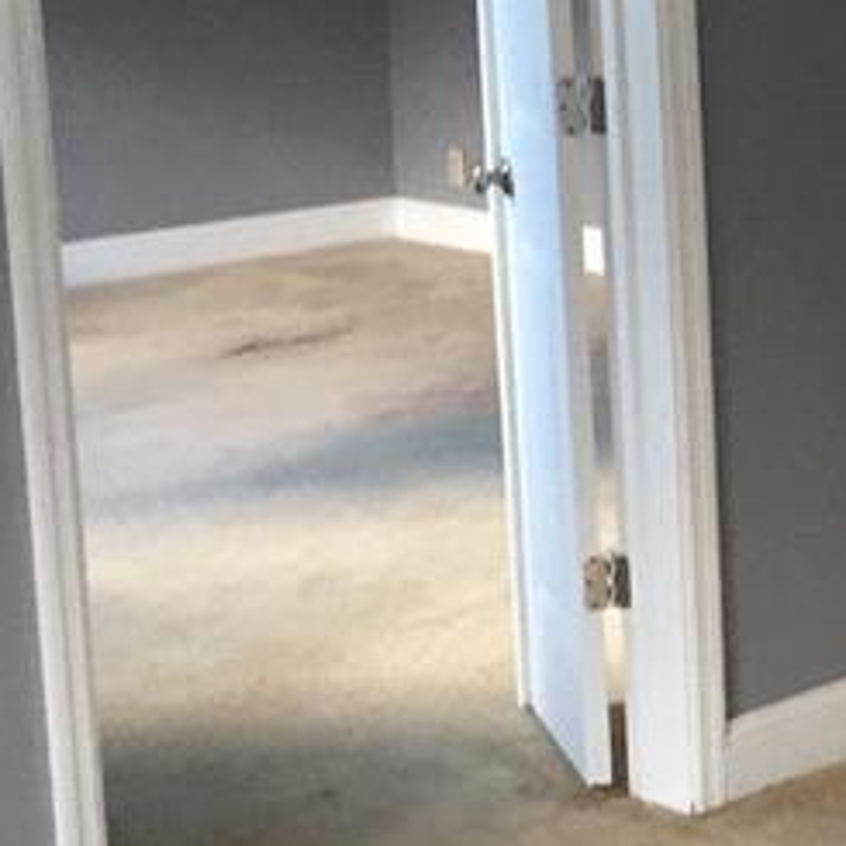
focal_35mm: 107
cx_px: 1430
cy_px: 138
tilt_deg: -8.3
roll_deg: -0.4
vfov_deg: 16.1
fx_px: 2959
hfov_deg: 14.6
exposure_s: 1/30
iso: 100
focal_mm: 4.15
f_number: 2.2
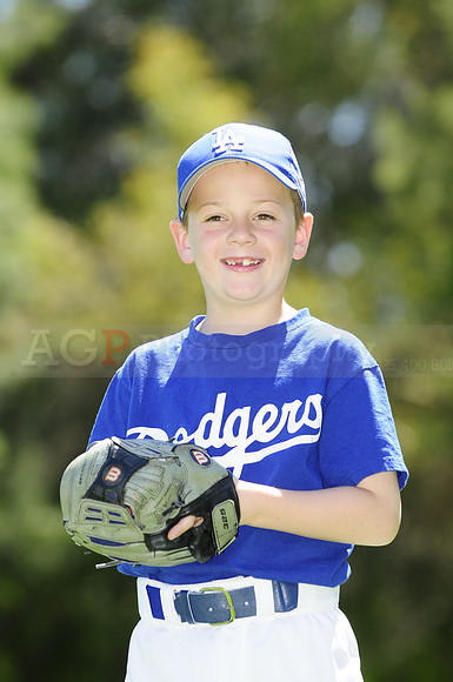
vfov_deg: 9.2
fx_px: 4259
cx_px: 226
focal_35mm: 225
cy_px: 341
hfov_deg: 6.1
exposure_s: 1/640
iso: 200
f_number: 4
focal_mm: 150
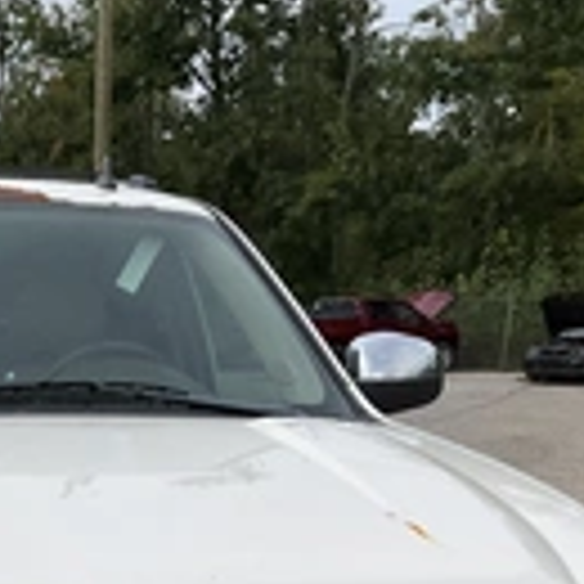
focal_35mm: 79
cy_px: 669
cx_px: -22
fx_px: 1508
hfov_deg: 21.1
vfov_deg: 20.7
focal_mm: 3
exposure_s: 1/1015
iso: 25
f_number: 1.8
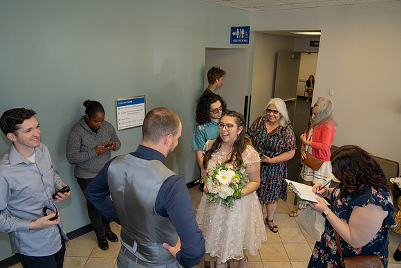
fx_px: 267
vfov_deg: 53.2
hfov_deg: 73.7
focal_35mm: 24
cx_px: 200
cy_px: 134
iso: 640
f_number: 2.8
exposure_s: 1/250
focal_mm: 24
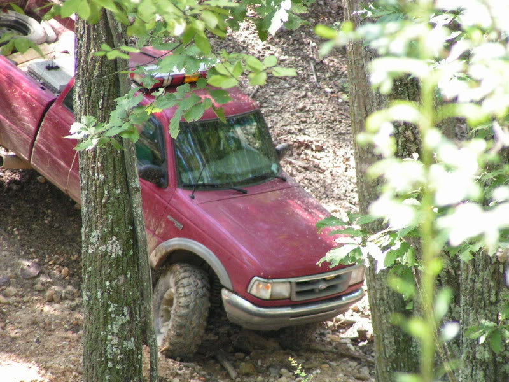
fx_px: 4999
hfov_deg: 5.8
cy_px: 191
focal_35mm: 340
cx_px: 254
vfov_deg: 4.4
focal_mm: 52
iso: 200
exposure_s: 1/125
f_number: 3.5
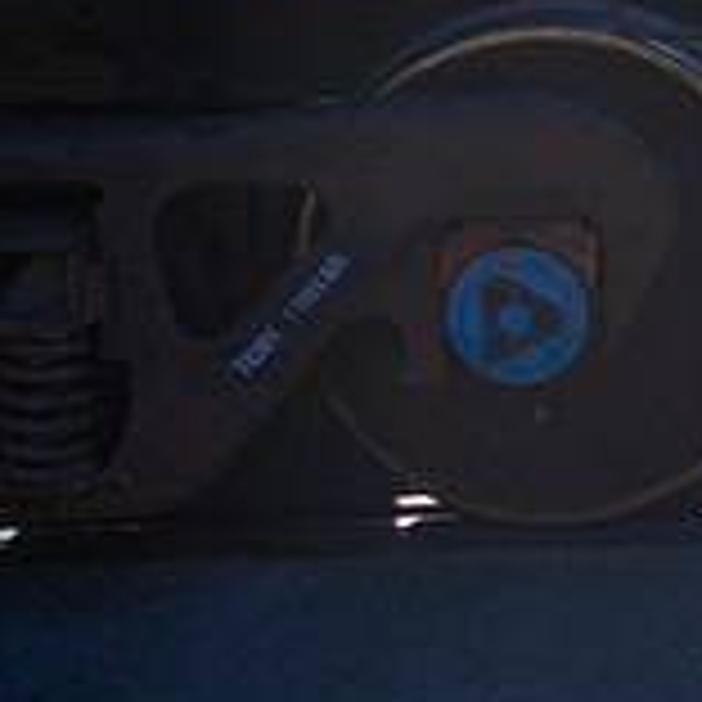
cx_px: 1112
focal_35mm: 104
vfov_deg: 16.2
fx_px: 2386
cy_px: -97
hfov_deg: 15.2
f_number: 2.8
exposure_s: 1/1600
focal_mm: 28
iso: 100
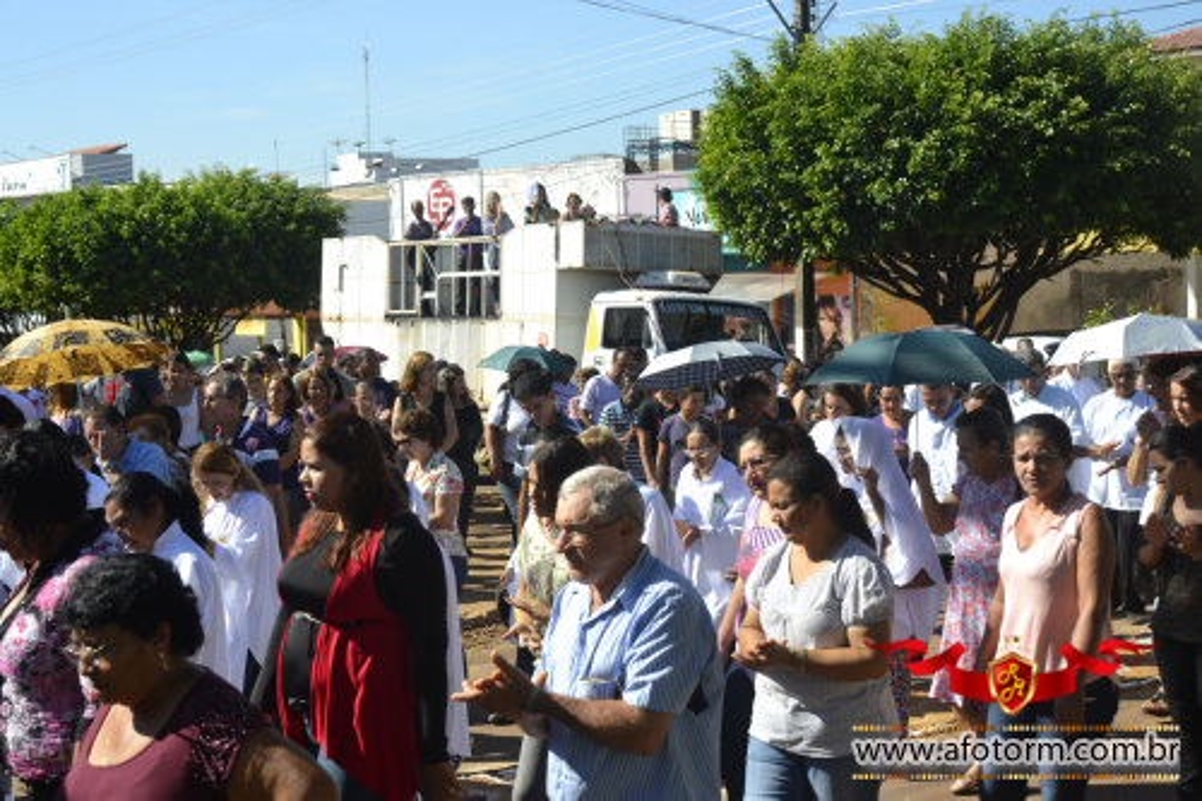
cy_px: 400
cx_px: 601
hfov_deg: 35.1
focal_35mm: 57
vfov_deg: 23.8
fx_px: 1902
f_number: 8
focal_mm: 38
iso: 100
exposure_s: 1/250
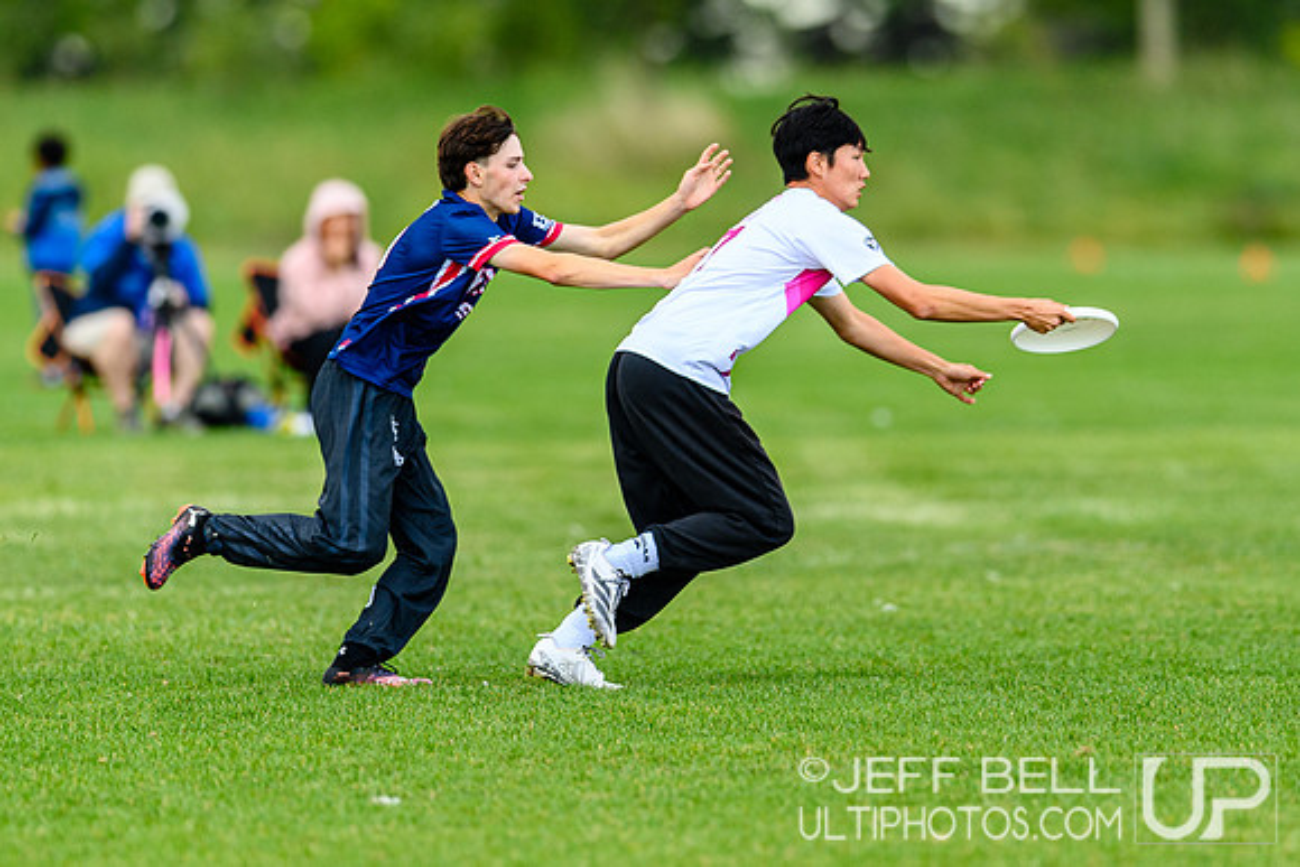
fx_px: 27586
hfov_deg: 2.7
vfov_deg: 1.8
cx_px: 730
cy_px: 390
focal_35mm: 764
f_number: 3.2
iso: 450
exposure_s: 1/1250
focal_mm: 400
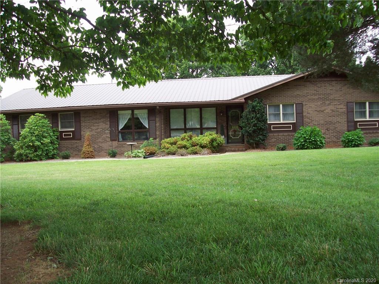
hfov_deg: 51.4
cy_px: 142
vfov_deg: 39.7
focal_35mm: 36
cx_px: 190
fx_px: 394
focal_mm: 6
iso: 80
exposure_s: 1/178
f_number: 2.7
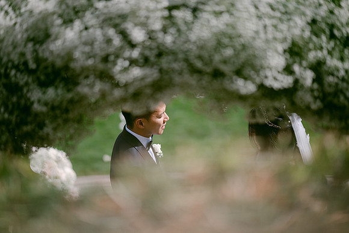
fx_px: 1018
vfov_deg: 13.0
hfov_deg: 19.5
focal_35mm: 105
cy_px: 116
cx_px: 174
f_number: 1.4
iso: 200
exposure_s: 1/20000
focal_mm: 105
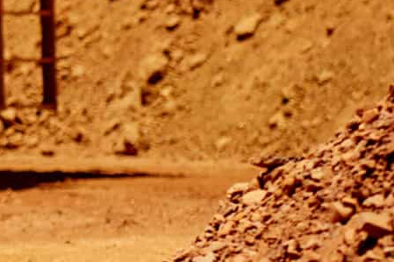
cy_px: -324
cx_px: -708
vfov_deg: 3.4
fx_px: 4365
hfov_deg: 5.0
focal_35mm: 399
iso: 100
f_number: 4
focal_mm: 70
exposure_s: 1/500
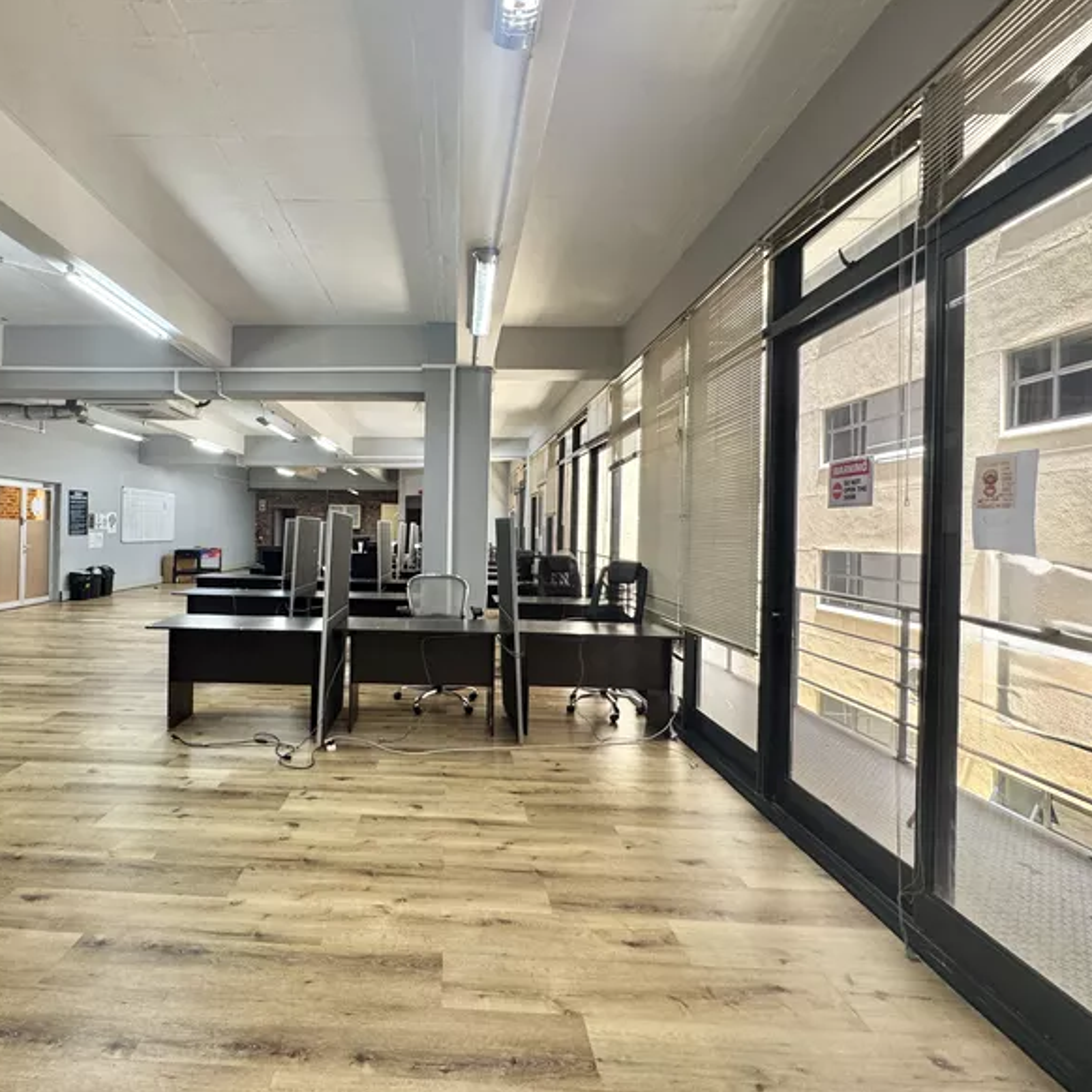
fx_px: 607
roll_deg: -1.2
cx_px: 424
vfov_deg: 83.9
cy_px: 531
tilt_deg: -0.9
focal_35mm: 17
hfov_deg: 82.7
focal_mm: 2.22
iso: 200
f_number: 2.2
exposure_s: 1/50
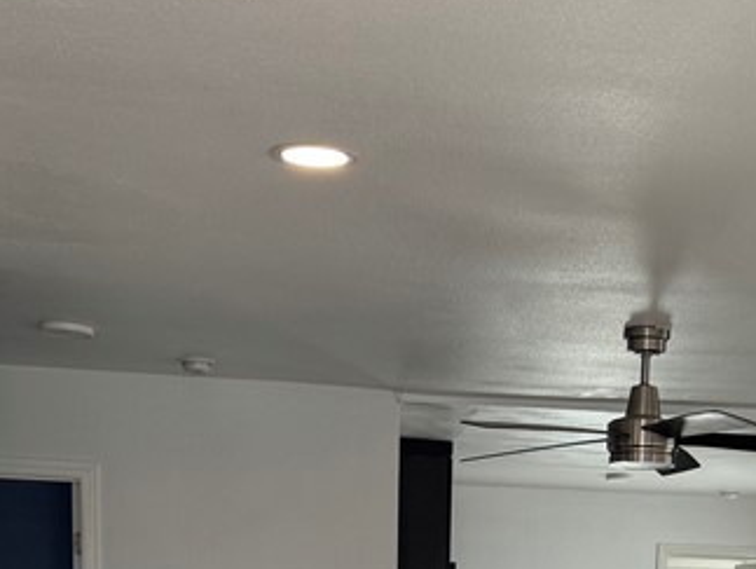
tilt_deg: -6.9
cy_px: 845
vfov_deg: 17.5
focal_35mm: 76
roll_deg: -1.4
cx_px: 559
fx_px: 1662
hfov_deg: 25.4
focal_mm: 6.76
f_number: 1.78
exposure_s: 1/120
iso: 100
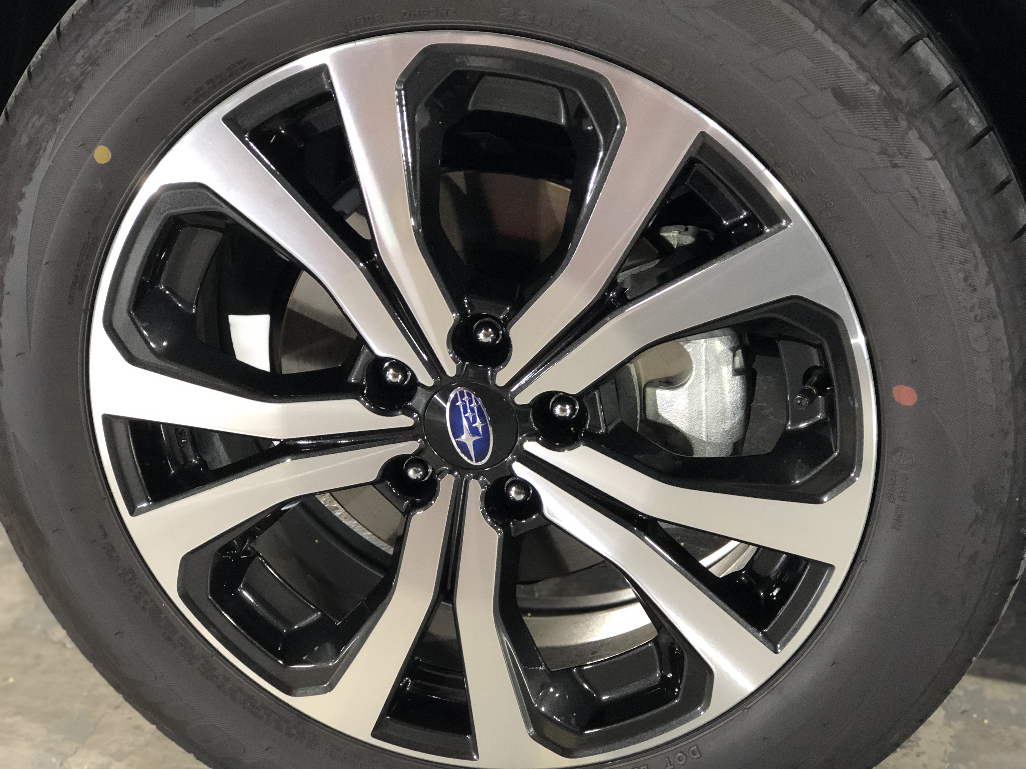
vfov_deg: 25.7
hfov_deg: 33.8
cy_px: 384
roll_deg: -1.3
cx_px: 513
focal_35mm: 57
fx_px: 1689
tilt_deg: -23.1
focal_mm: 6.6
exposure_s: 1/30
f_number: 2.8
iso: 250
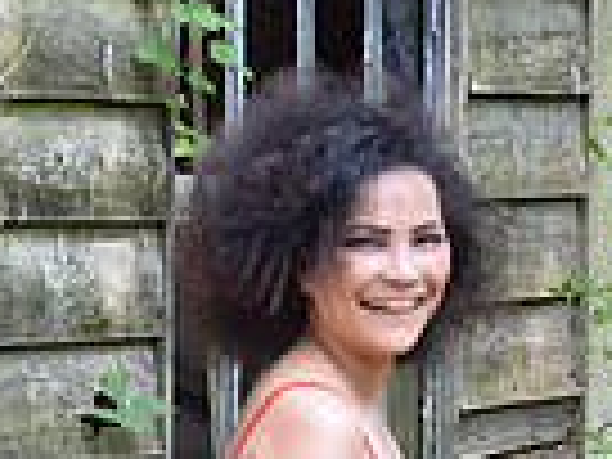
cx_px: 533
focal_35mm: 460
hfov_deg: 4.3
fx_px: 8133
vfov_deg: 3.2
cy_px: 760
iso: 100
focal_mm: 75
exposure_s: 1/80
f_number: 6.3
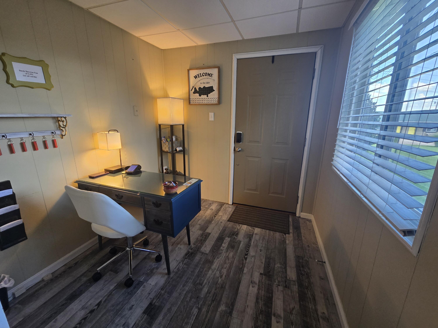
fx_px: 164
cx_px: 219
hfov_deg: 106.2
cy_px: 164
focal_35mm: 13
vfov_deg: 89.9
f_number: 2.2
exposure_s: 1/60
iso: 160
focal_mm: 2.2
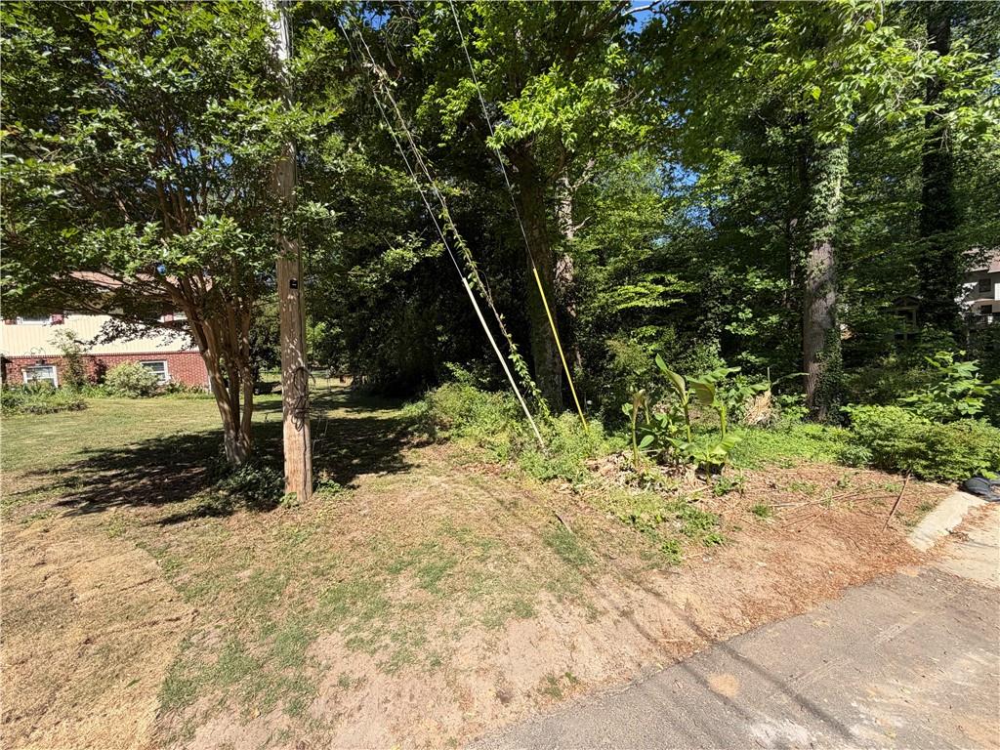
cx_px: 500
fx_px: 404
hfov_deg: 102.1
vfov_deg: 85.7
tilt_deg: -2.7
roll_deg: +2.7
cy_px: 375
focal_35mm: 14
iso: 40
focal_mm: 2.22
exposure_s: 1/751
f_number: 2.2
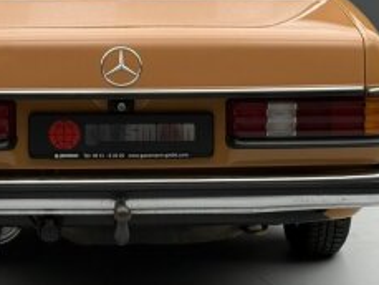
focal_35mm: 134
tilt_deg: -8.2
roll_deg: +0.0
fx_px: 1468
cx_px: 114
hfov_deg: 14.7
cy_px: 96
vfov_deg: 11.1
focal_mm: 6.76
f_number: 1.78
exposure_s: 1/80
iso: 100
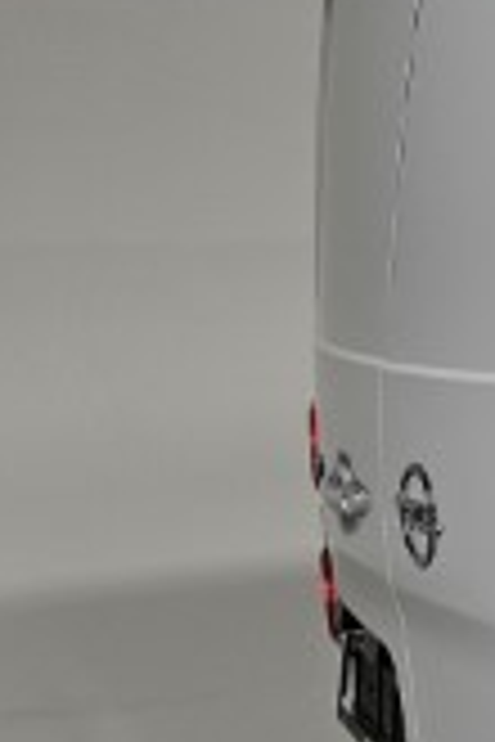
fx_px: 1918
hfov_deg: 11.1
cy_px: 657
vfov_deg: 21.5
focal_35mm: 93
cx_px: 1346
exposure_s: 1/180
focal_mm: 6.3
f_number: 1.7
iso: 64
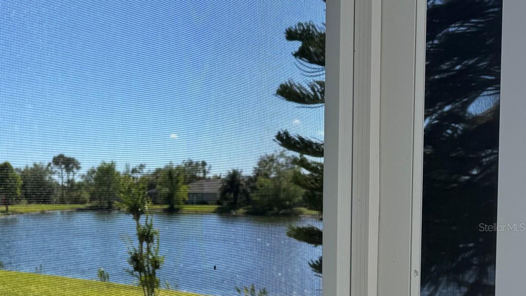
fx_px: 572
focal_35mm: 41
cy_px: 227
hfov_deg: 47.1
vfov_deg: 28.5
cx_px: 115
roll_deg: +0.1
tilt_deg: -3.2
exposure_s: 1/3247
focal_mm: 6.76
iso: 80
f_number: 1.78
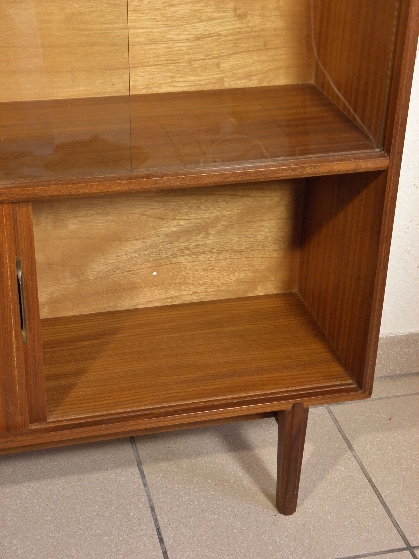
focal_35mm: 59
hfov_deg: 24.8
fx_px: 952
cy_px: 280
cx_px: 210
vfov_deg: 32.7
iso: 250
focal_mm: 10.6
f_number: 4.1
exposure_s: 1/8
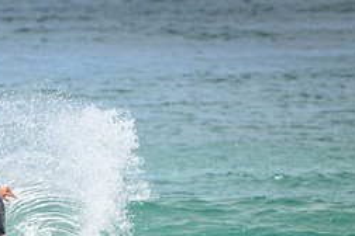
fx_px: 18173
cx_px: -17
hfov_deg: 1.1
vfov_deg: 0.7
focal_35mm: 1843
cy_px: 238
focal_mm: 800
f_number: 11
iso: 1600
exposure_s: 1/3200
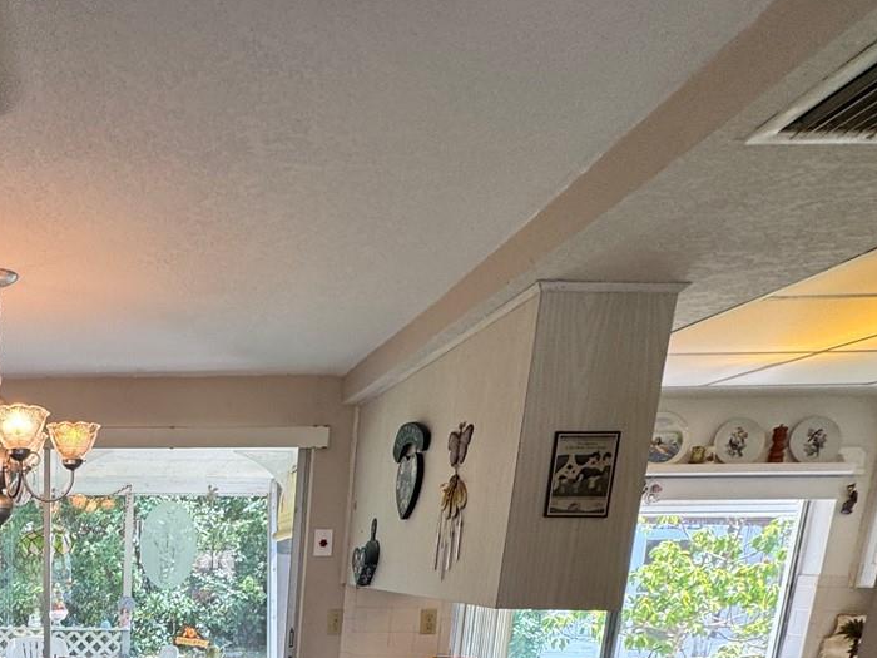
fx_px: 811
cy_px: 743
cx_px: 66
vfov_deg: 36.5
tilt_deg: -10.9
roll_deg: -1.6
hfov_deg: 49.7
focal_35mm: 32
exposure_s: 1/120
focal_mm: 2.22
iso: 64
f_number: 2.2
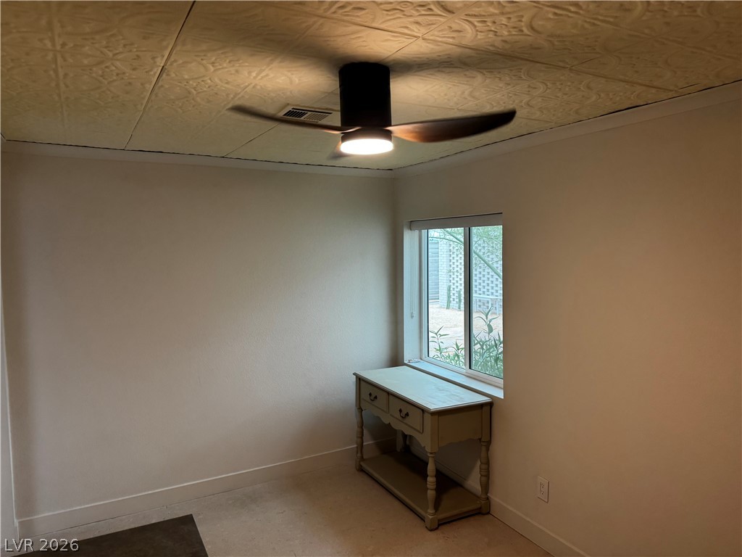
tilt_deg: -4.1
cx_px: 371
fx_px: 514
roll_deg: +0.9
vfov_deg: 56.8
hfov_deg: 71.6
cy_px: 278
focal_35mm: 24
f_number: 1.78
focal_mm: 6.76
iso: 160
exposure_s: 1/60
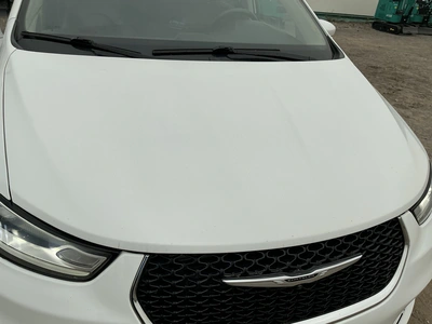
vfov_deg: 49.7
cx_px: 216
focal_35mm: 28
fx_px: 349
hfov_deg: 63.4
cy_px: 162
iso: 25
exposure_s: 1/2538
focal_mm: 3
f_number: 1.8
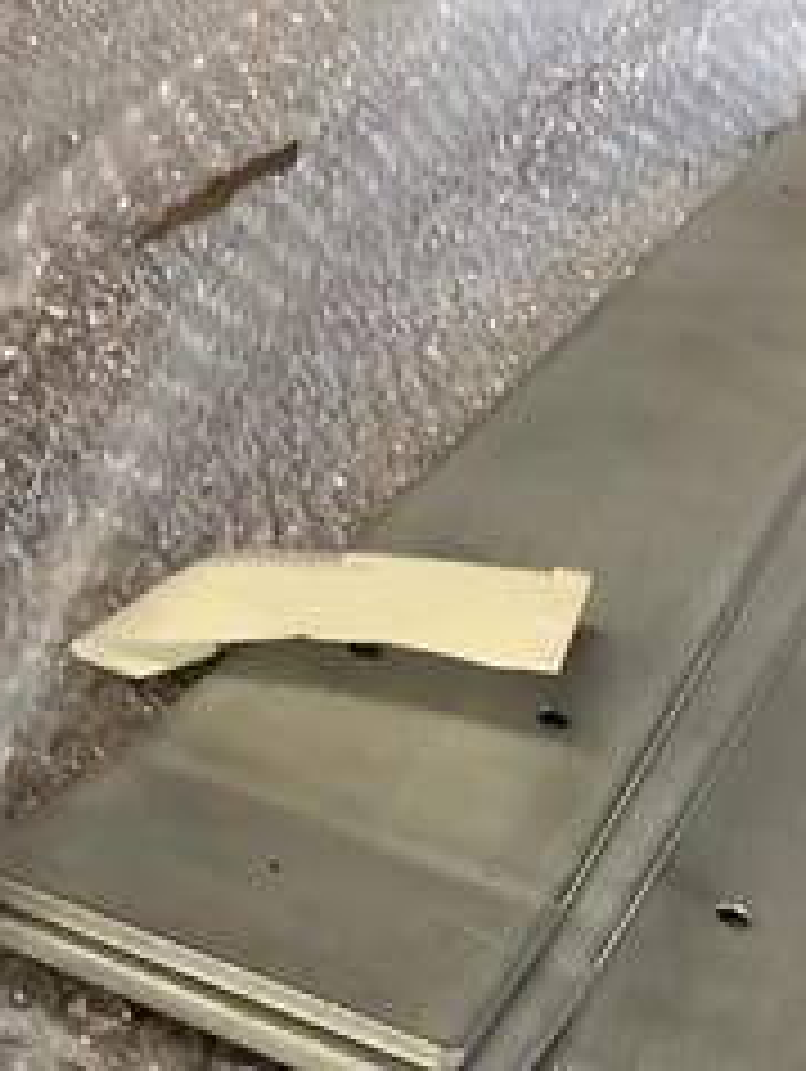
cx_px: 581
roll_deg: -20.3
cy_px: 835
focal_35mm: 65
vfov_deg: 29.2
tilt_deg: -33.7
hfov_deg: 22.5
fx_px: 2014
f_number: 2.4
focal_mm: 3.3
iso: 400
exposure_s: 1/25
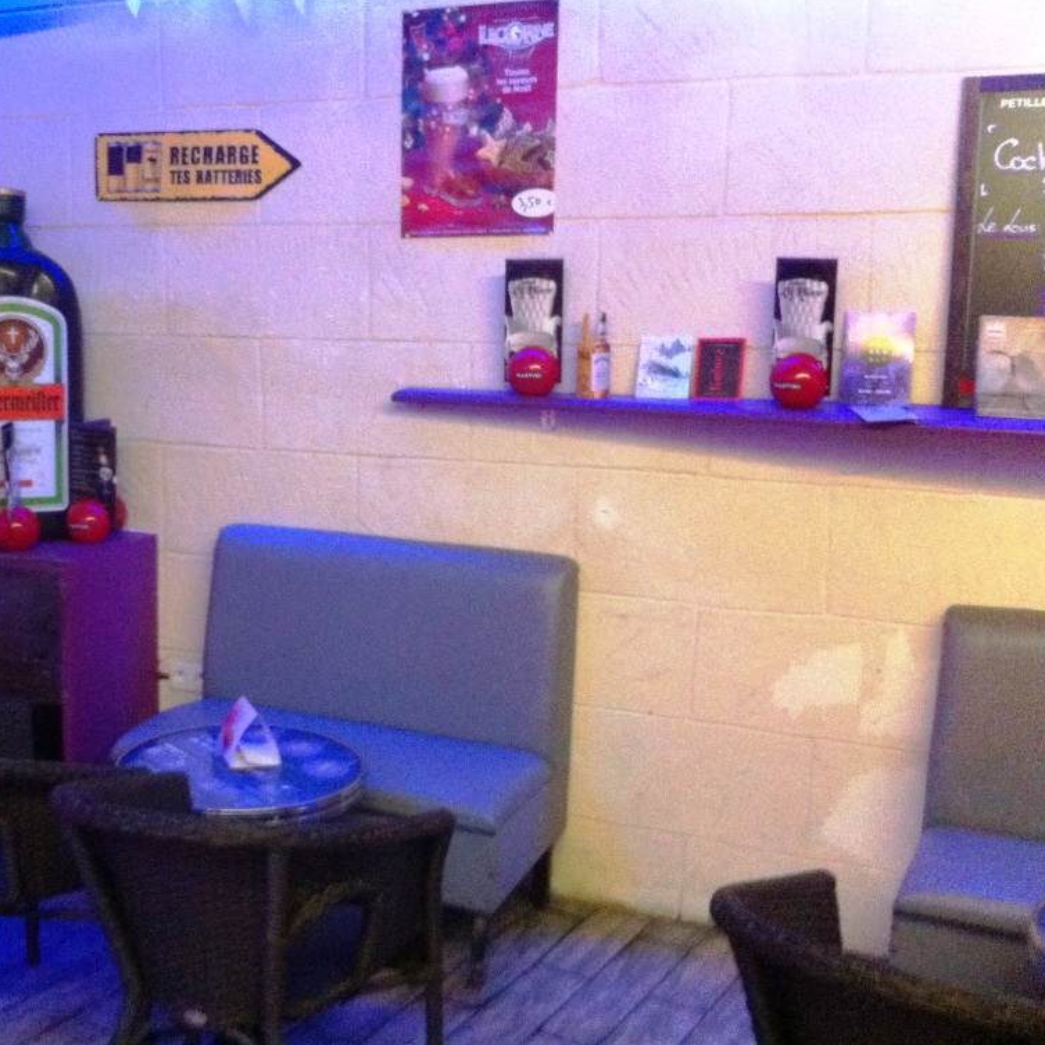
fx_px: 1434
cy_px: 522
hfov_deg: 39.5
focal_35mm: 42
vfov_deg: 40.0
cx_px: 339
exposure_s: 1/17
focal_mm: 3.85
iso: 1000
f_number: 2.8
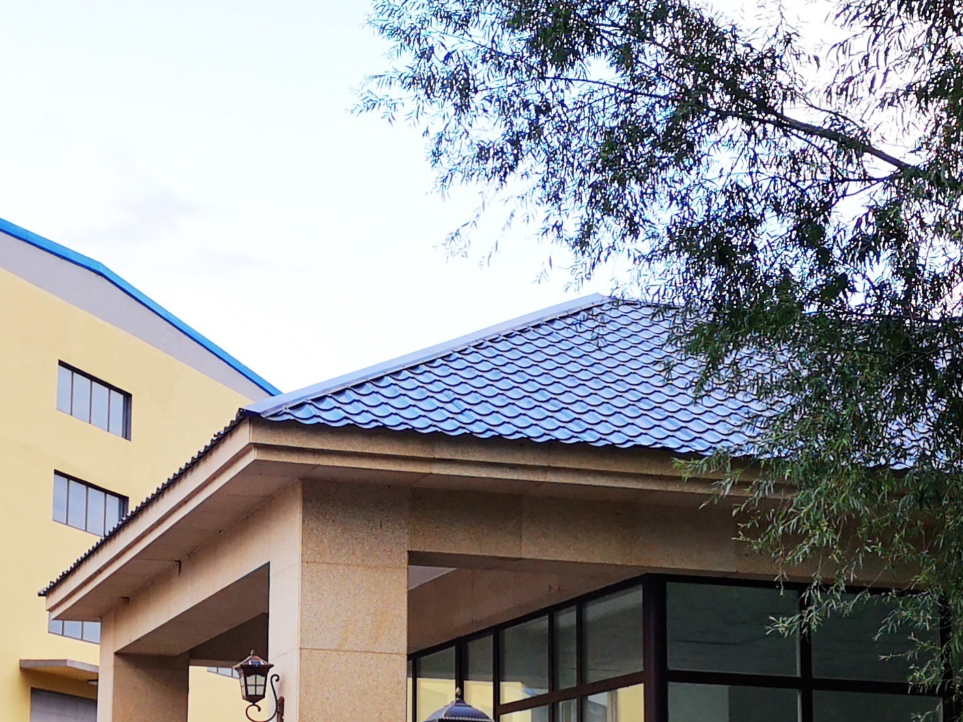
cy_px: 551
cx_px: 251
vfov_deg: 19.2
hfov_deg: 25.4
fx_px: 2114
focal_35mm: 76
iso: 50
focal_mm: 3.95
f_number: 1.8
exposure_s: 1/164
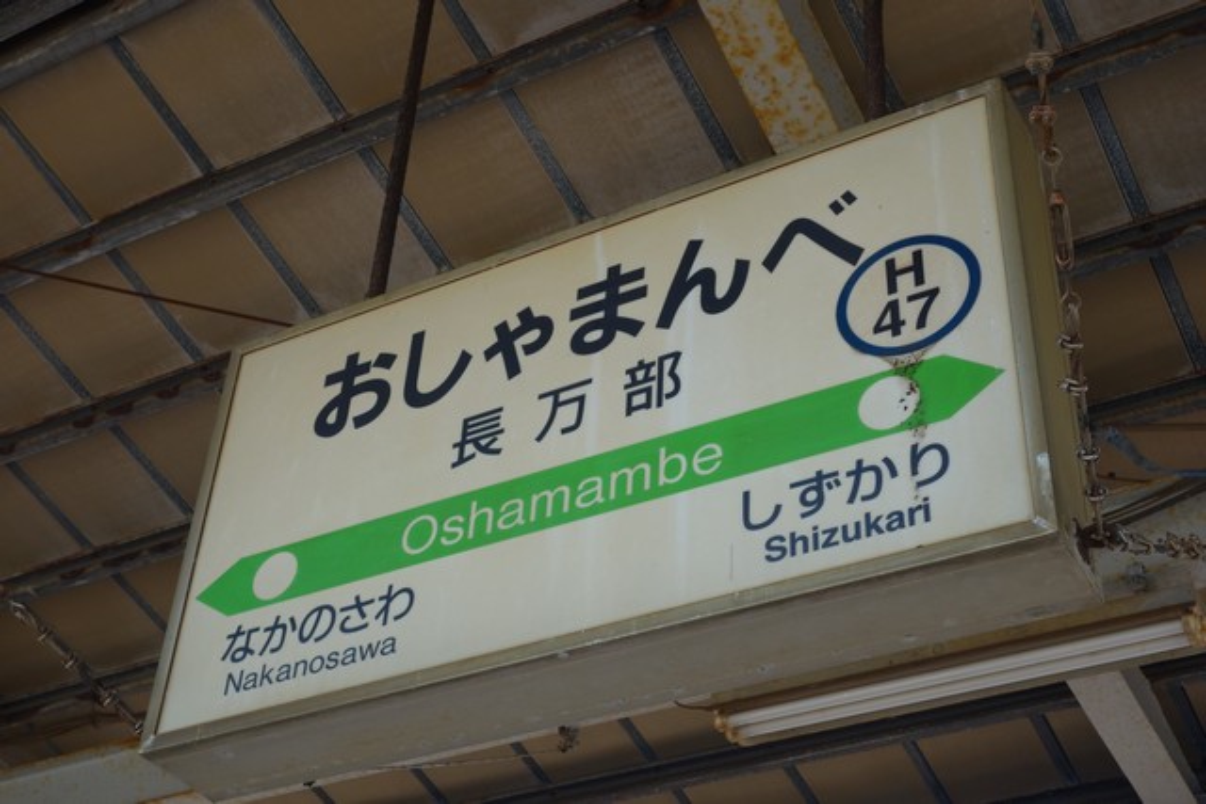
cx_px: 603
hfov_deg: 36.9
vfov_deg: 25.1
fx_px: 1809
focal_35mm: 54
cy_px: 402
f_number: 5.6
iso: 250
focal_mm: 20.19
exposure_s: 1/250
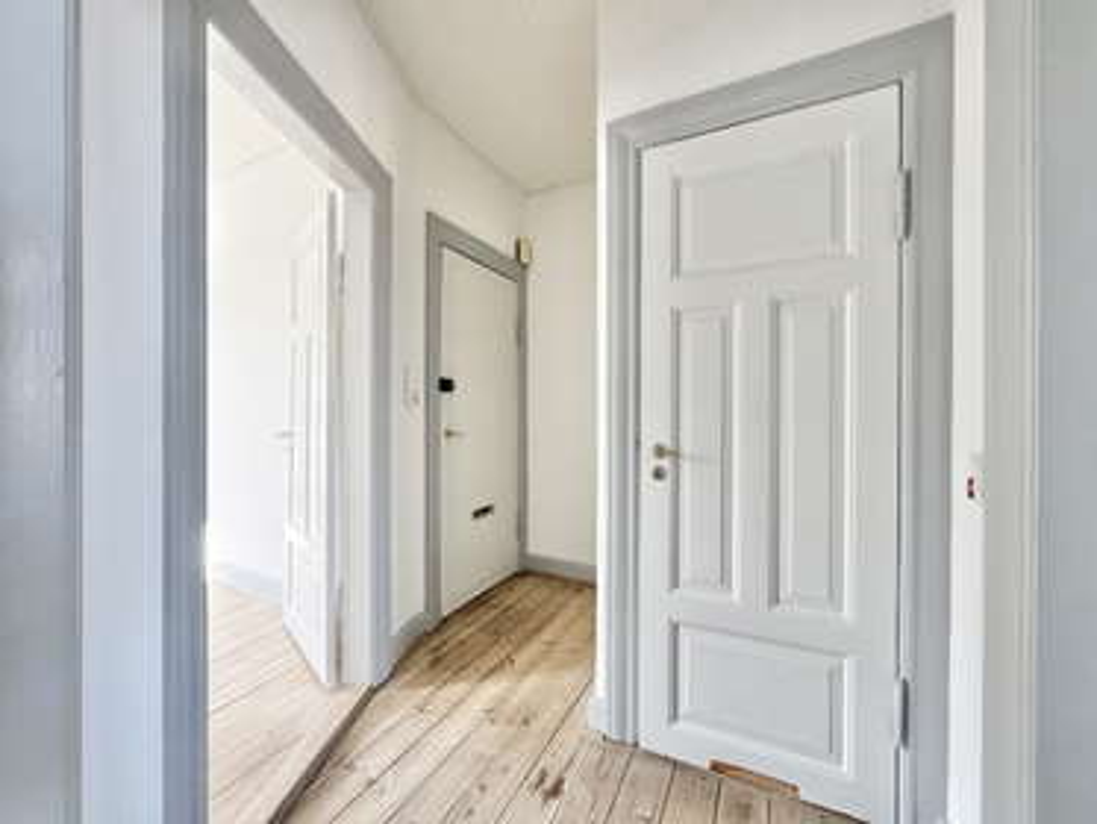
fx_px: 444
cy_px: 412
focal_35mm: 14
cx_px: 548
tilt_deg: -0.9
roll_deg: +0.2
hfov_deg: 102.0
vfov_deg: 85.7
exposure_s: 1/100
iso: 250
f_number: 2.2
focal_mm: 2.22
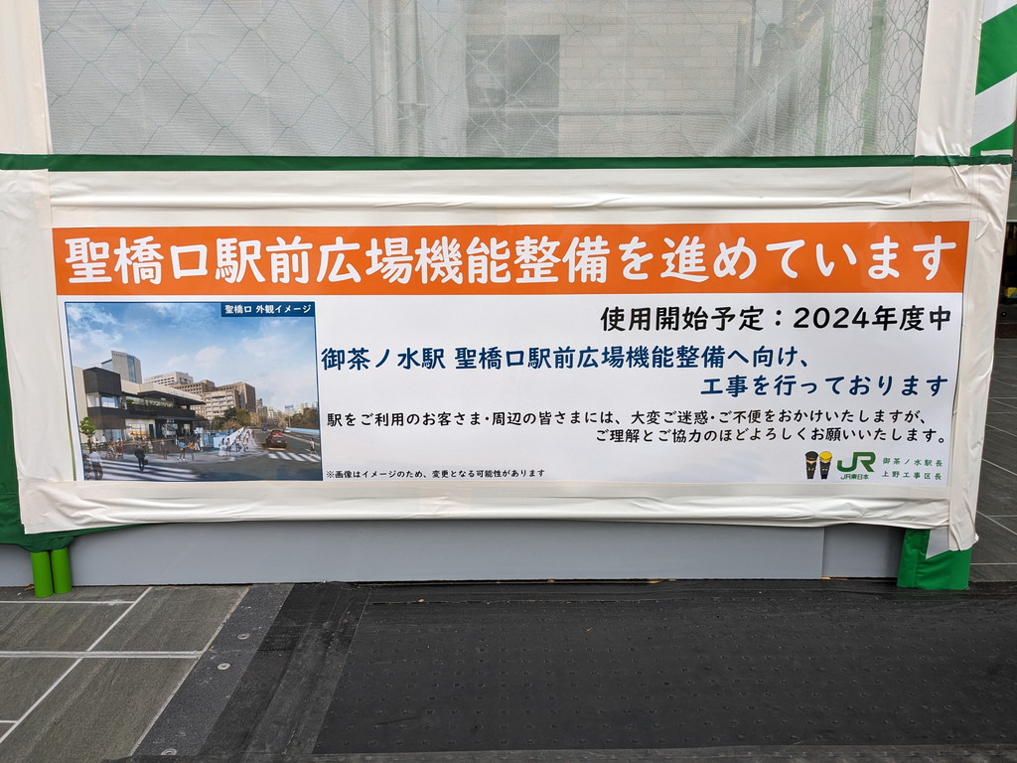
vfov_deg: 51.4
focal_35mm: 27
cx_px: 508
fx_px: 793
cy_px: 382
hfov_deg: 65.3
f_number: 1.73
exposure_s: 1/615
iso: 60
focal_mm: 4.38
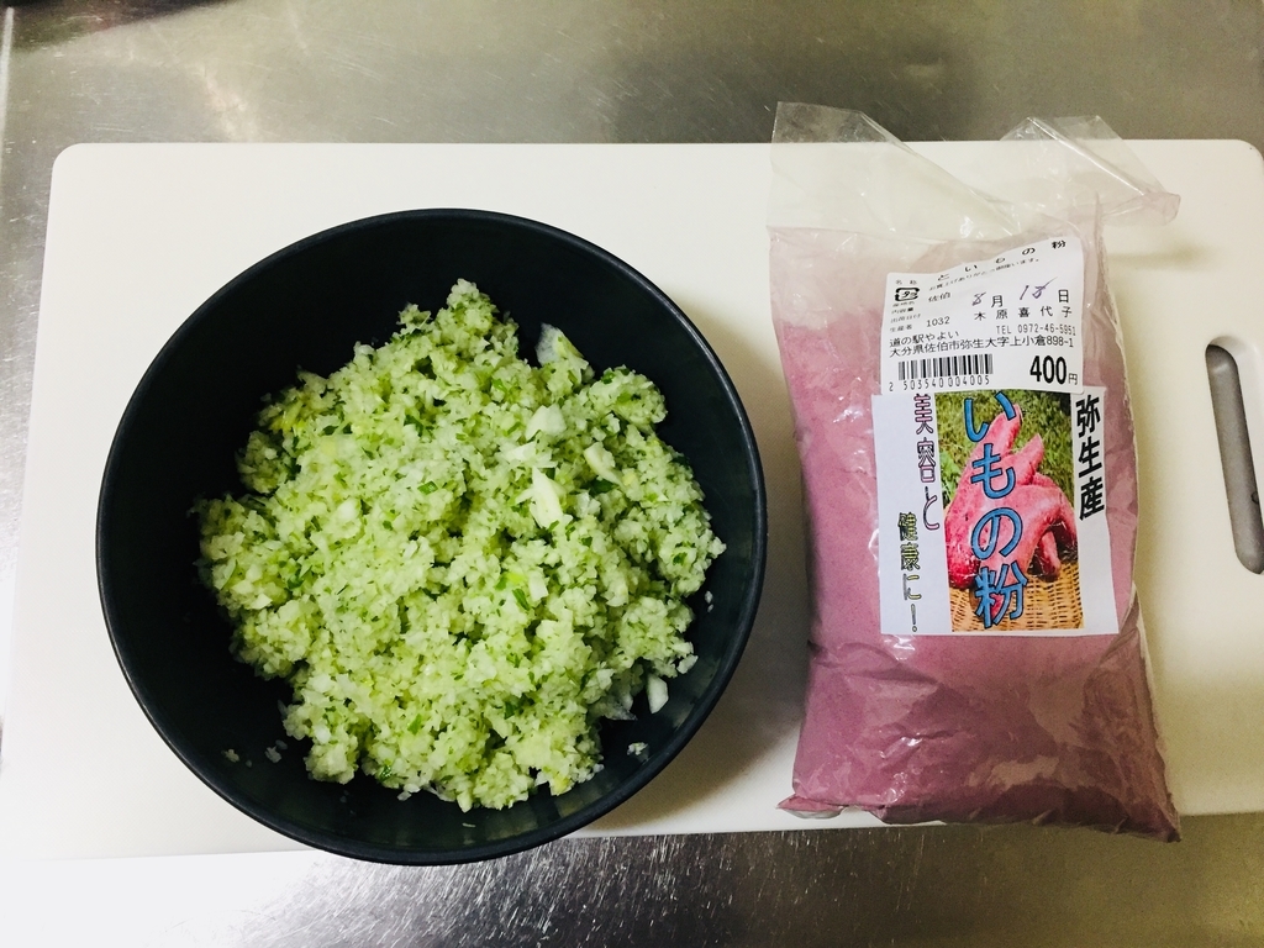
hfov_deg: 61.7
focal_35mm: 29
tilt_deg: -76.7
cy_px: 474
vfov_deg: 48.2
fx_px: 1059
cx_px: 632
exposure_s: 1/30
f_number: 2.2
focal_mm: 4.15
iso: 125
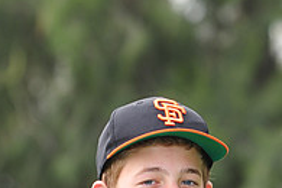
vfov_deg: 3.2
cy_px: 324
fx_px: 3368
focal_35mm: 430
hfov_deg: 4.8
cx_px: 121
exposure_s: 1/250
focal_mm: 145
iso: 320
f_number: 5.6
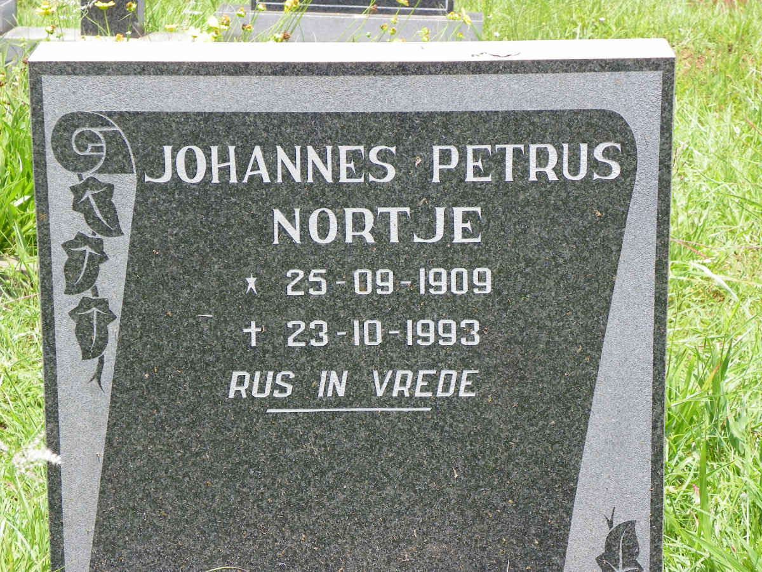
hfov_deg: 16.8
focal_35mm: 117
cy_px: 286
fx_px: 2576
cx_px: 381
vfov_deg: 12.7
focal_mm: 20.8
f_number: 4
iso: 64
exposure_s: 1/160
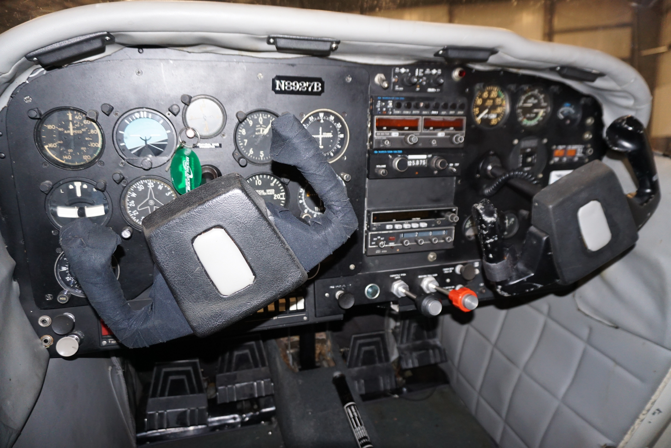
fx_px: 448
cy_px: 224
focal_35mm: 24
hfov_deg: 73.7
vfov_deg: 53.2
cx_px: 336
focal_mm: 16
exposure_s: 1/60
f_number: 3.5
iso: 800
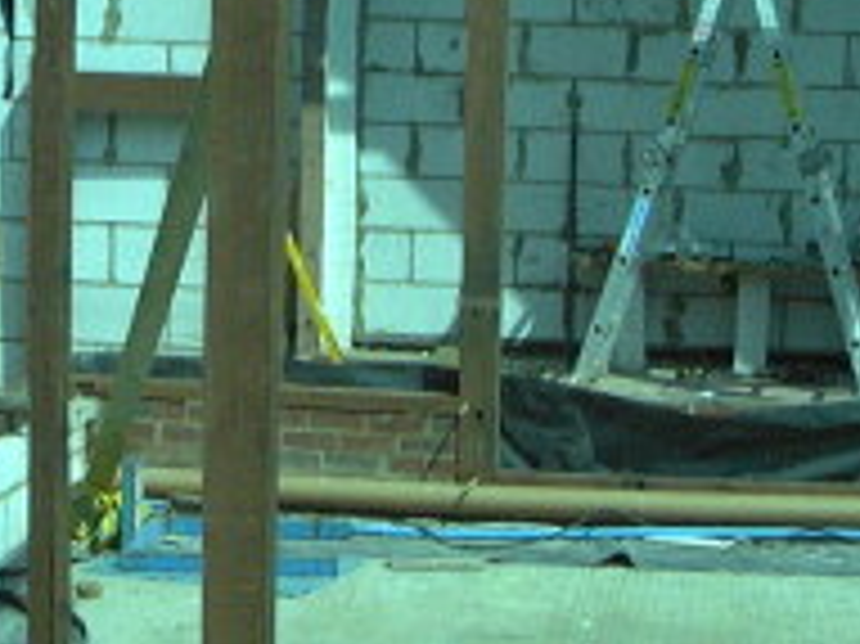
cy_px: 108
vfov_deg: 15.6
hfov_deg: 20.8
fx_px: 2334
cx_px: 608
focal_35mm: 94
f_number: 8
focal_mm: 5.4
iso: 400
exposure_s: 1/1047
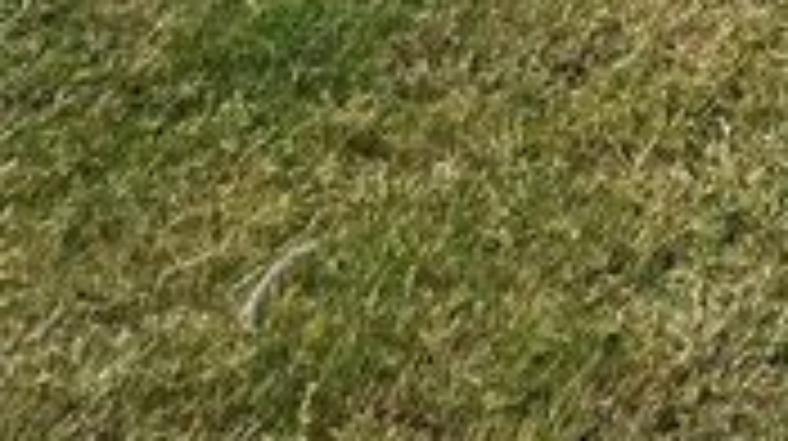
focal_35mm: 83
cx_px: 1261
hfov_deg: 20.8
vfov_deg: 8.9
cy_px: -1174
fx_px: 1732
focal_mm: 2.2
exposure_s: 1/3436
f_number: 2.2
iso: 50
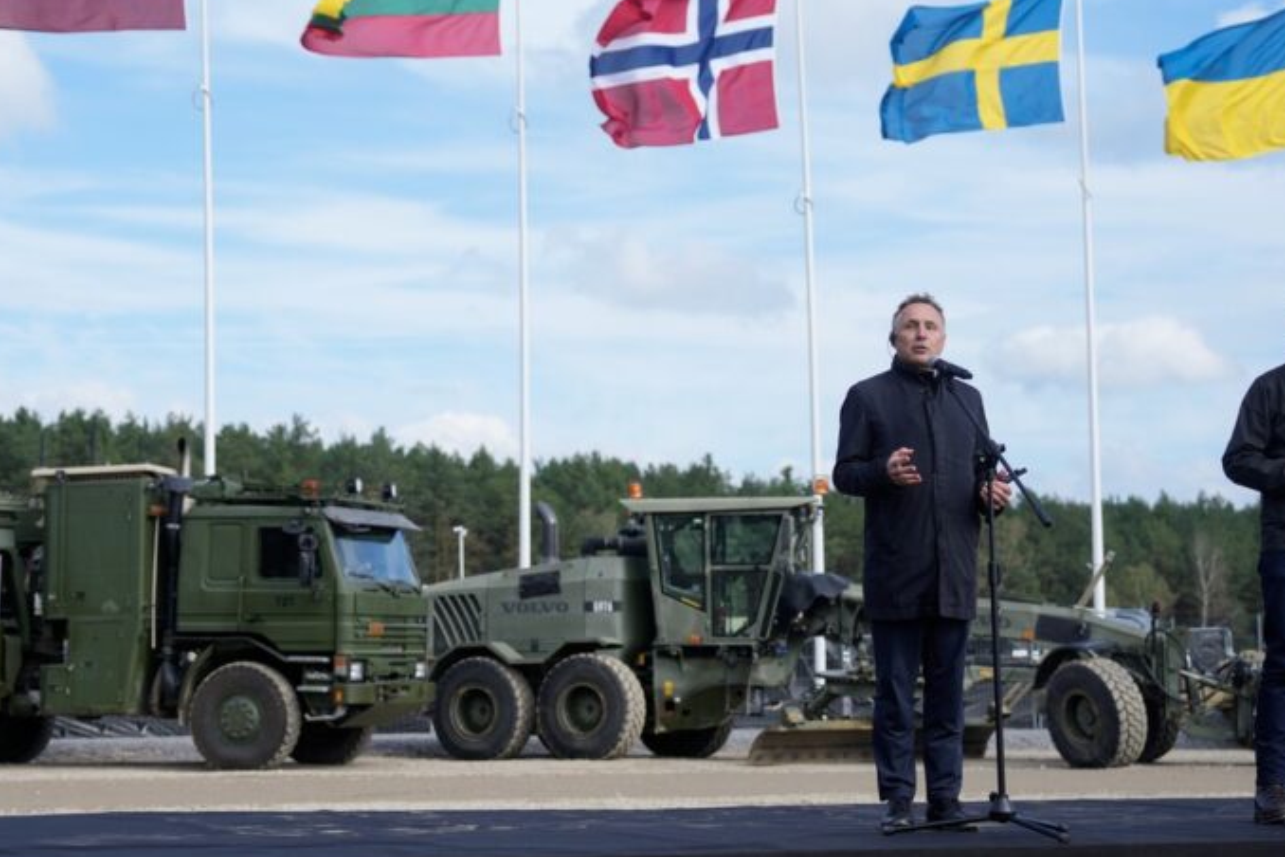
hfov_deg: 27.3
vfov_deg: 18.4
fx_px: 2641
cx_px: 525
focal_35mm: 74
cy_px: 404
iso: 320
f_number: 2.8
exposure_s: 1/4000
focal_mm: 49
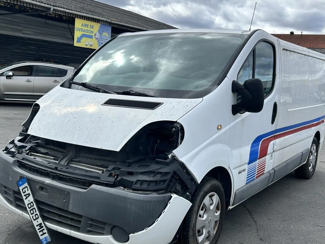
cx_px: 161
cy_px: 145
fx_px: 385
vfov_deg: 35.0
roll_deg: -3.6
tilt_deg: -9.1
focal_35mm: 41
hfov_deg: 45.8
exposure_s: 1/1934
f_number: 1.5
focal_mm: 5.7
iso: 50
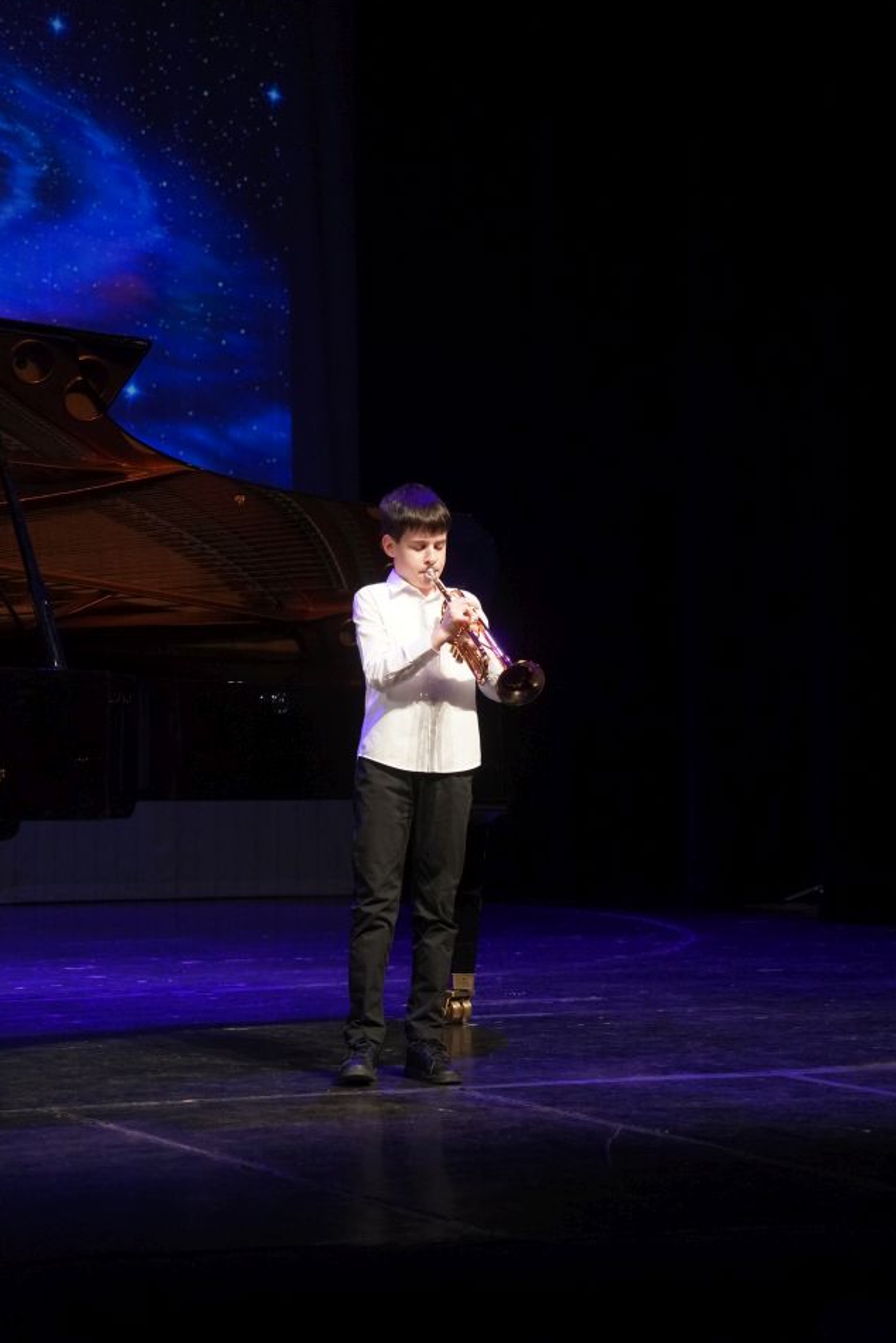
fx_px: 2911
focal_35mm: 78
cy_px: 657
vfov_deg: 26.0
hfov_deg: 17.5
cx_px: 454
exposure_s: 1/125
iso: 2000
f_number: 2.8
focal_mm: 50
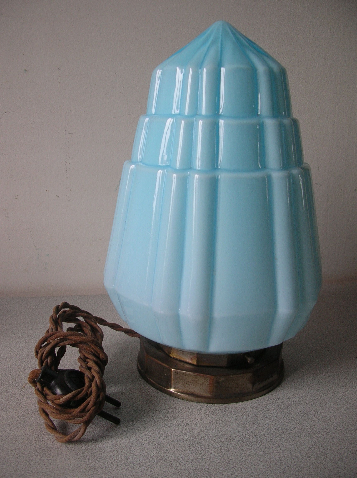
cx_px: 178
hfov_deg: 40.6
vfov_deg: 52.7
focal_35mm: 35
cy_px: 239
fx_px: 482
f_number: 2.8
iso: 50
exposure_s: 1/31.2
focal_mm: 5.8
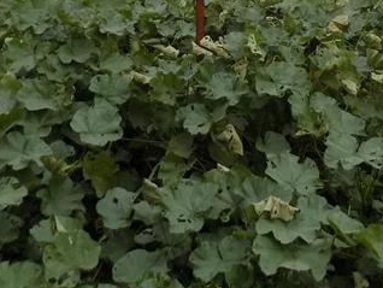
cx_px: 310
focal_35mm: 74
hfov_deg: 25.8
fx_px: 819
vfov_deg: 17.7
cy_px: -157
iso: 200
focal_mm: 4
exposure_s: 1/1250
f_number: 3.1
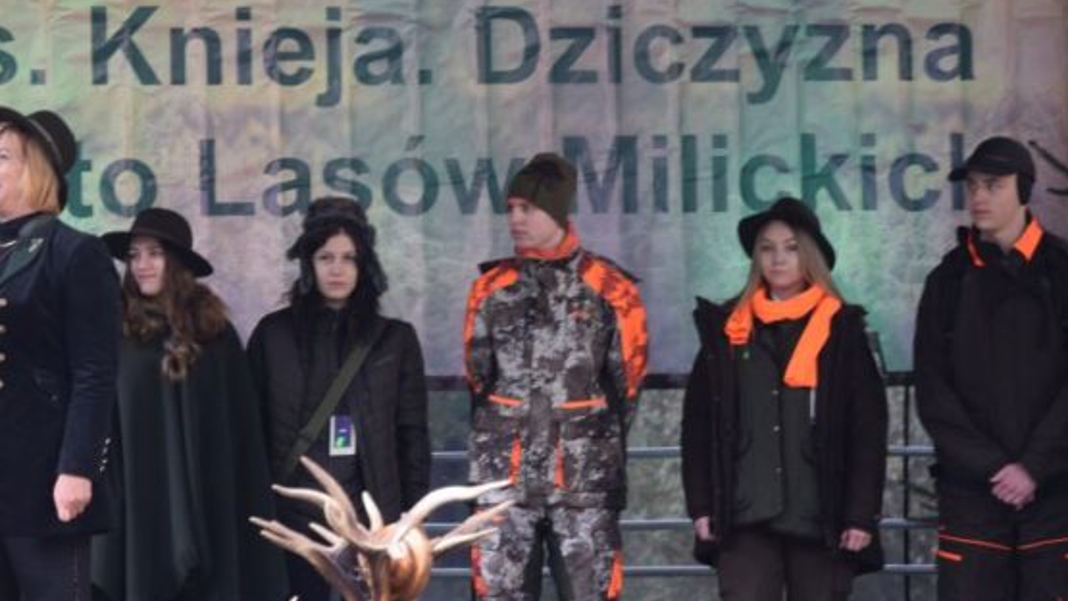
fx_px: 4927
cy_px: 329
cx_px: 400
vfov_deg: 7.0
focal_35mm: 174
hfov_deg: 12.4
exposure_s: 1/125
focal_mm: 80
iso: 400
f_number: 5.6
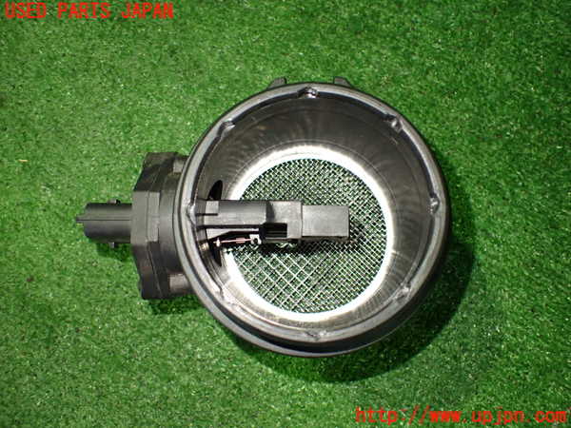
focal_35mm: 30
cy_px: 214
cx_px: 286
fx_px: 495
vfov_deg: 46.8
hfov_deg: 60.0
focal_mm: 5.4
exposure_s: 1/60
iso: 800
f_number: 2.3
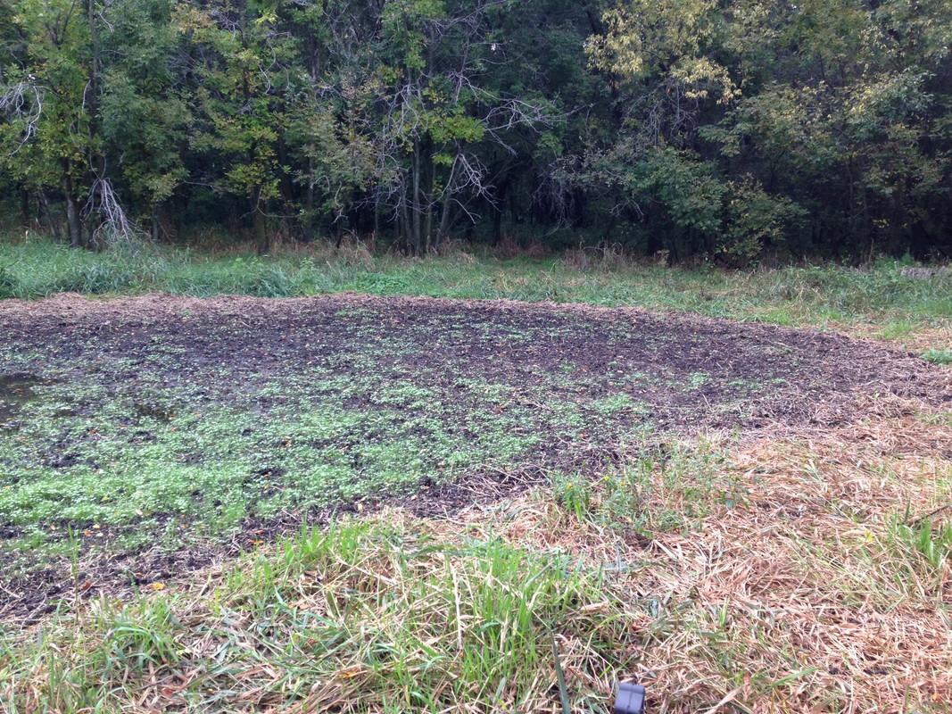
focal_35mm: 33
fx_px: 907
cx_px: 476
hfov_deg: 55.4
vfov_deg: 42.9
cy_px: 357
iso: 100
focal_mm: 4.13
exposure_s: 1/120
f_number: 2.4
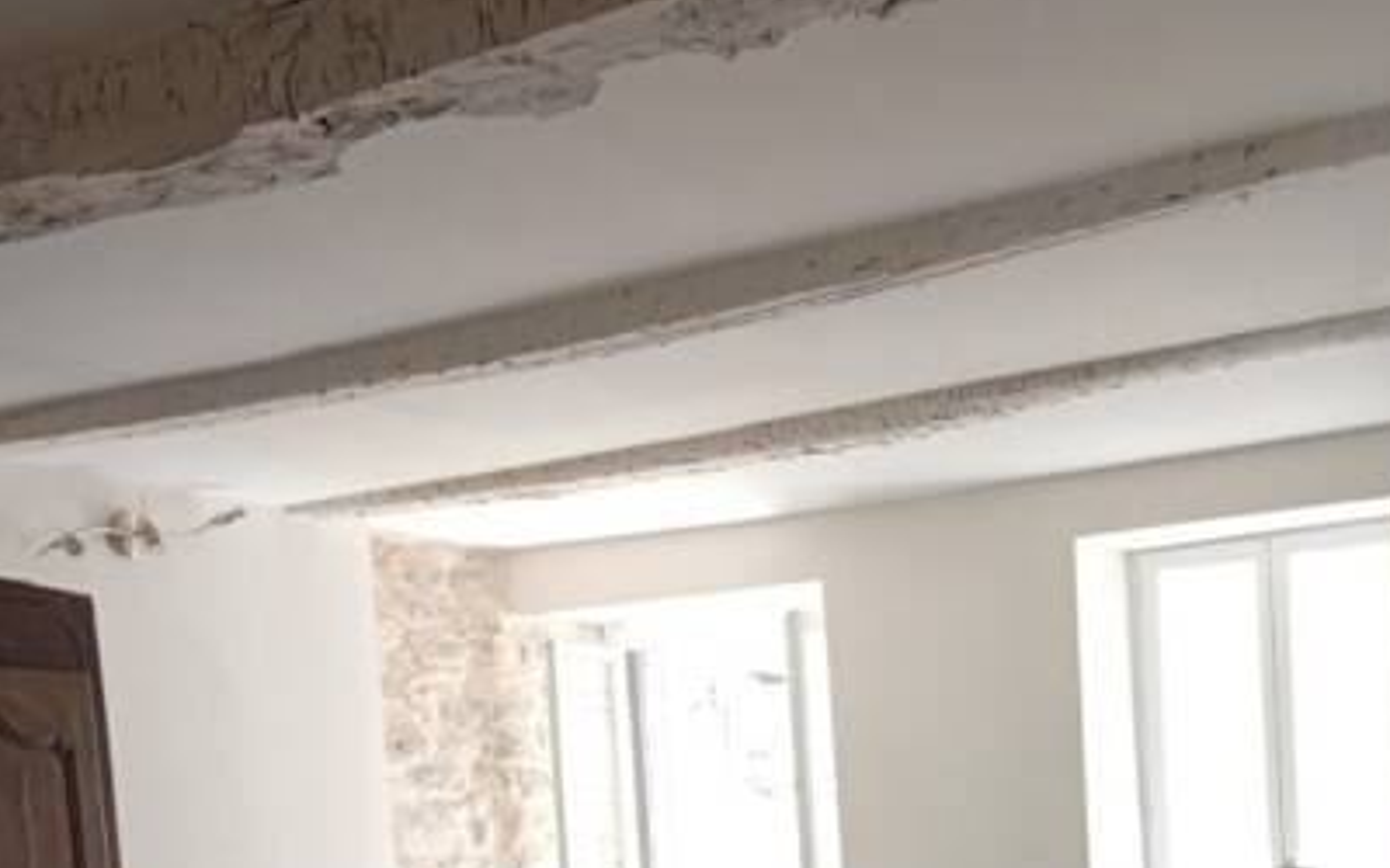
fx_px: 2084
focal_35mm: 55
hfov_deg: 36.9
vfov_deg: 22.2
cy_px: 972
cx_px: 771
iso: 224
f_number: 1.8
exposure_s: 1/33.3
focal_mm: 3.98
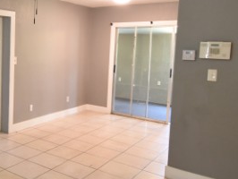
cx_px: 16
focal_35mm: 39
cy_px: 64
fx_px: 268
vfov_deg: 36.6
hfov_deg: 43.0
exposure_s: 1/30
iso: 800
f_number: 3.5
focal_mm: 10
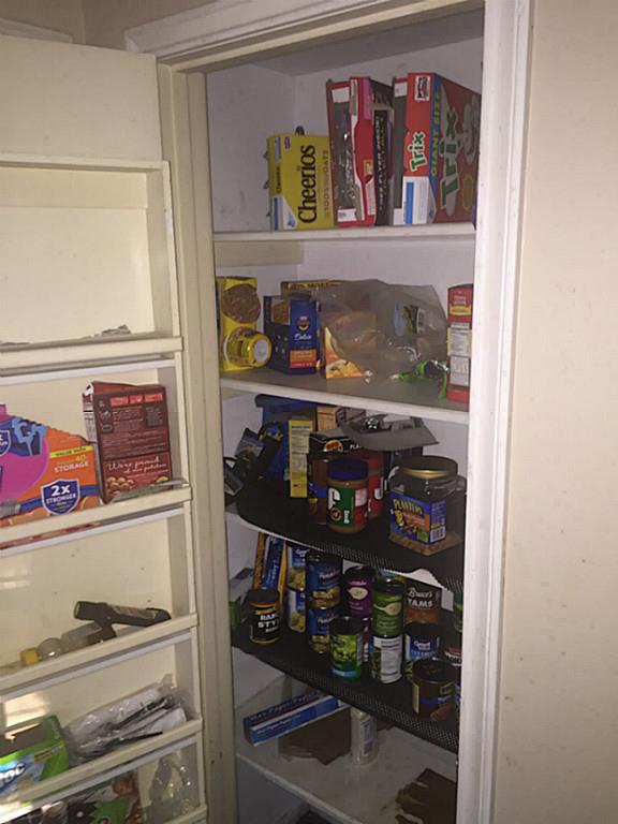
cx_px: 309
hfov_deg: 48.2
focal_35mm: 29
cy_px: 412
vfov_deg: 61.7
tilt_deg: -13.2
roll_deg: +0.0
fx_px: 690
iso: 80
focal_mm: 4.15
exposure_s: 1/16
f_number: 2.2
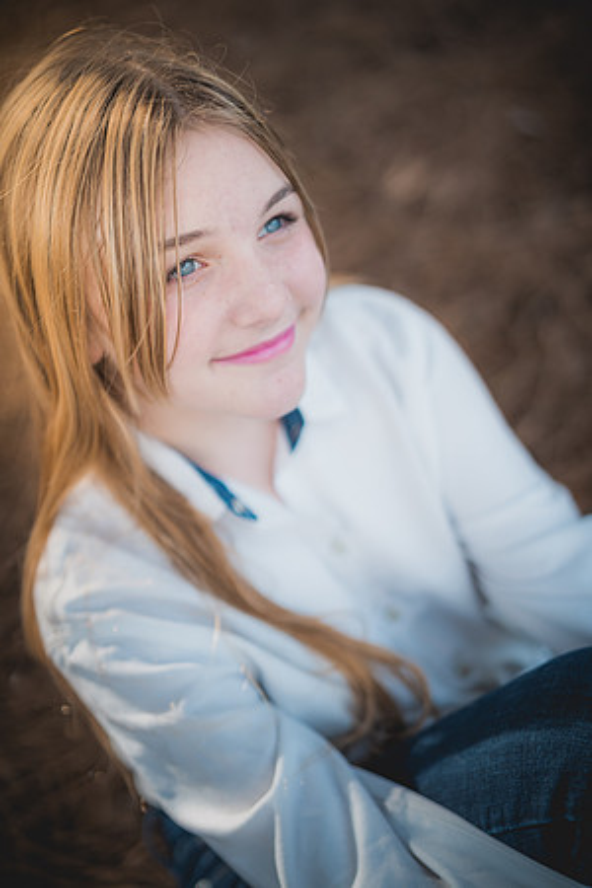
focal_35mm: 50
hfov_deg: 27.0
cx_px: 296
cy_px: 444
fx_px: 1233
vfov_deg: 39.6
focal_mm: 50
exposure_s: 1/2000
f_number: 1.4
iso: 250
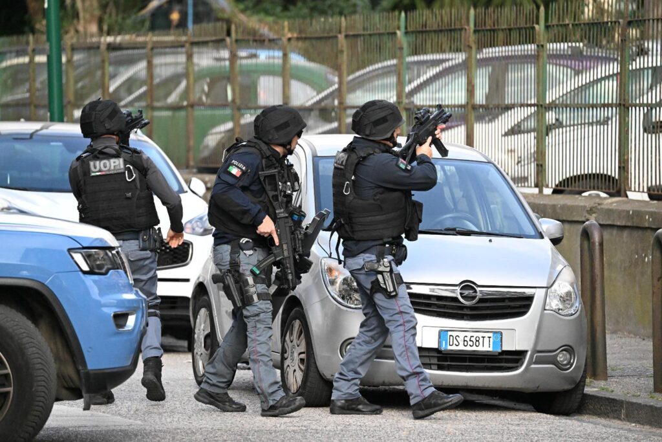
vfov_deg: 4.9
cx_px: 331
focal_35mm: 280
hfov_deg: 7.4
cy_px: 221
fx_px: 5149
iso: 10000
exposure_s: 1/8000
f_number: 5.6
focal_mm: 280
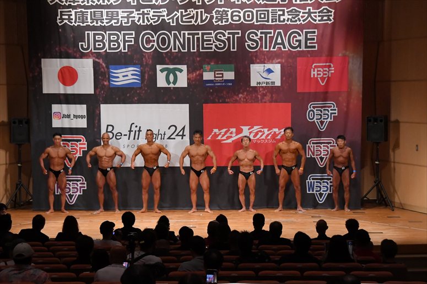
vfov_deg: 14.1
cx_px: 214
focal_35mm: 97
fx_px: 1150
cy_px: 142
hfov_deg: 21.0
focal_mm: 65
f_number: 5.6
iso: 6400
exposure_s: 1/400
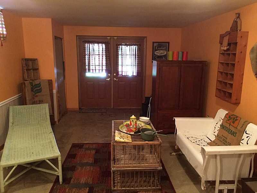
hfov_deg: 61.7
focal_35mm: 29
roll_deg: -0.1
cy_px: 96
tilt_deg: -11.1
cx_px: 128
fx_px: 215
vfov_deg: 48.2
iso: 320
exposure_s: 1/20
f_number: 2.2
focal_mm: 4.15
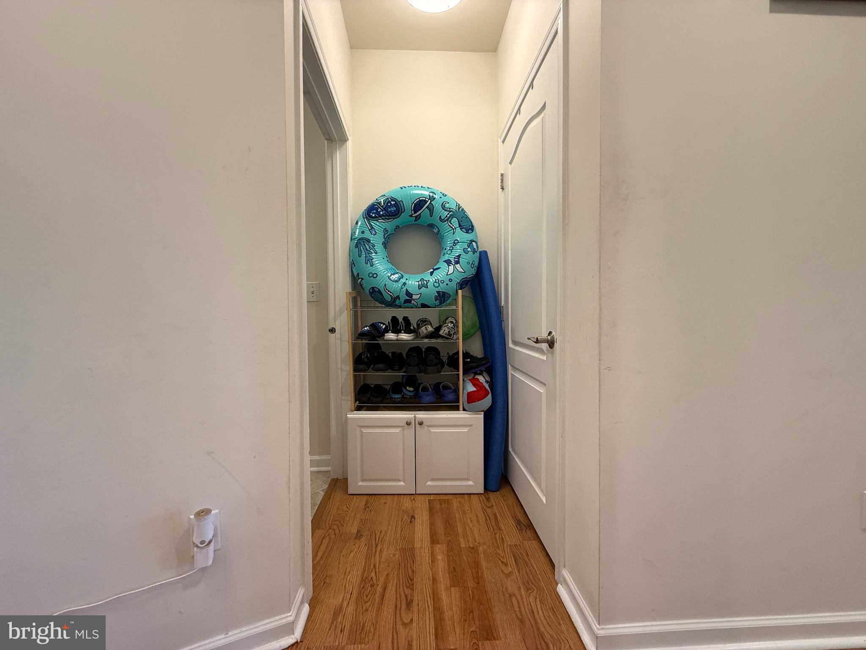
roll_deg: +0.5
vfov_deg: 85.7
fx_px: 350
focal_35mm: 14
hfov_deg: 102.1
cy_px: 325
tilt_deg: -1.7
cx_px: 433
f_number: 2.2
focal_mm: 2.22
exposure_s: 1/60
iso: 250
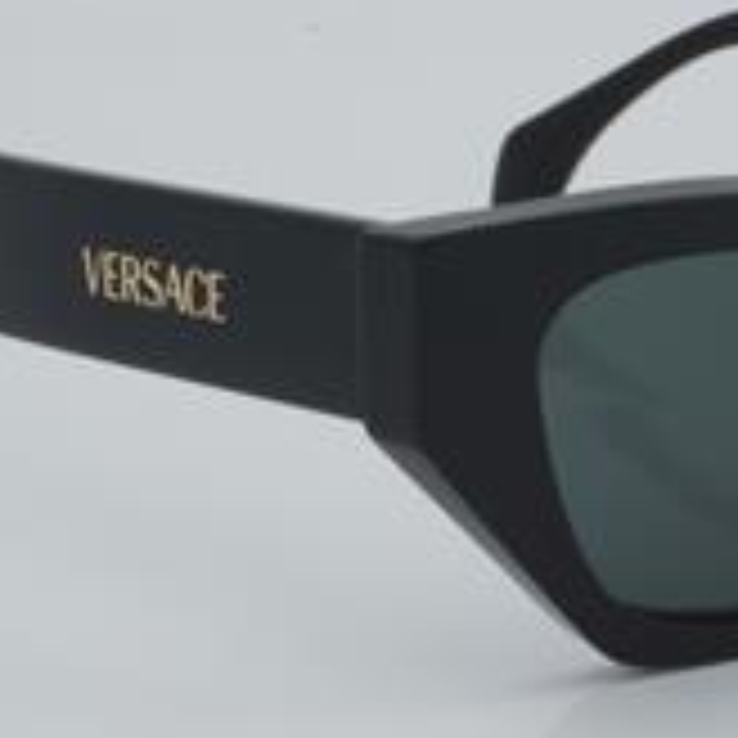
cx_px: 644
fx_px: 4125
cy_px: 364
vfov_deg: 10.2
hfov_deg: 10.2
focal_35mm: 171
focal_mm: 55
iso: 100
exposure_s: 1/4
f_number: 29
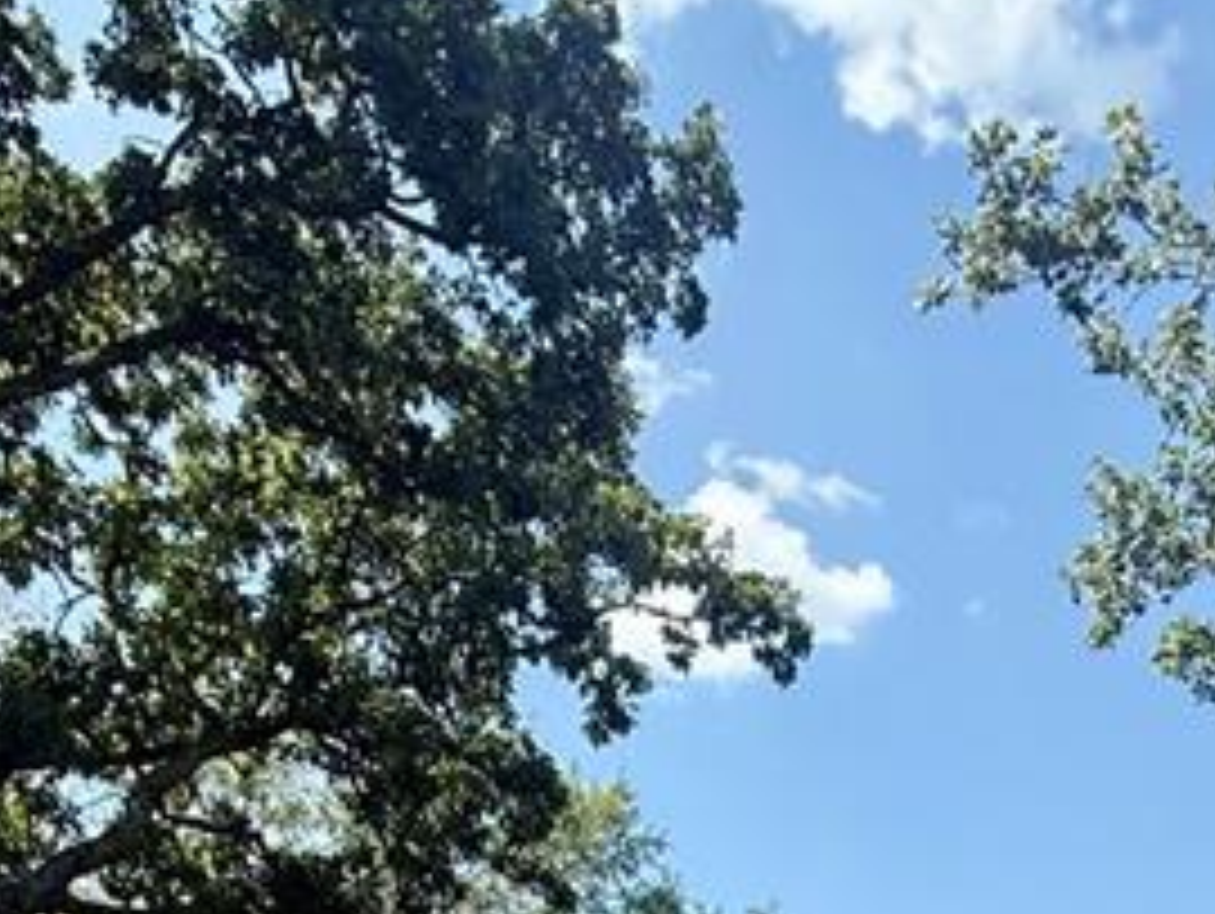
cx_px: 1035
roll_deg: +2.6
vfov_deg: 19.8
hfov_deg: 34.6
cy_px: 1670
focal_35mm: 53
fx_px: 1862
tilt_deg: -2.9
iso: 50
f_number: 2.2
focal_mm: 2.22
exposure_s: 1/631
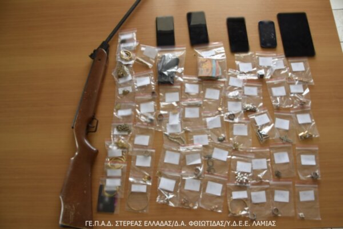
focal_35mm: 52
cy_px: 114
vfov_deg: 25.8
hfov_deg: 37.9
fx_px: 500
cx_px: 172
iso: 400
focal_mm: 35
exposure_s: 1/160
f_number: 6.3
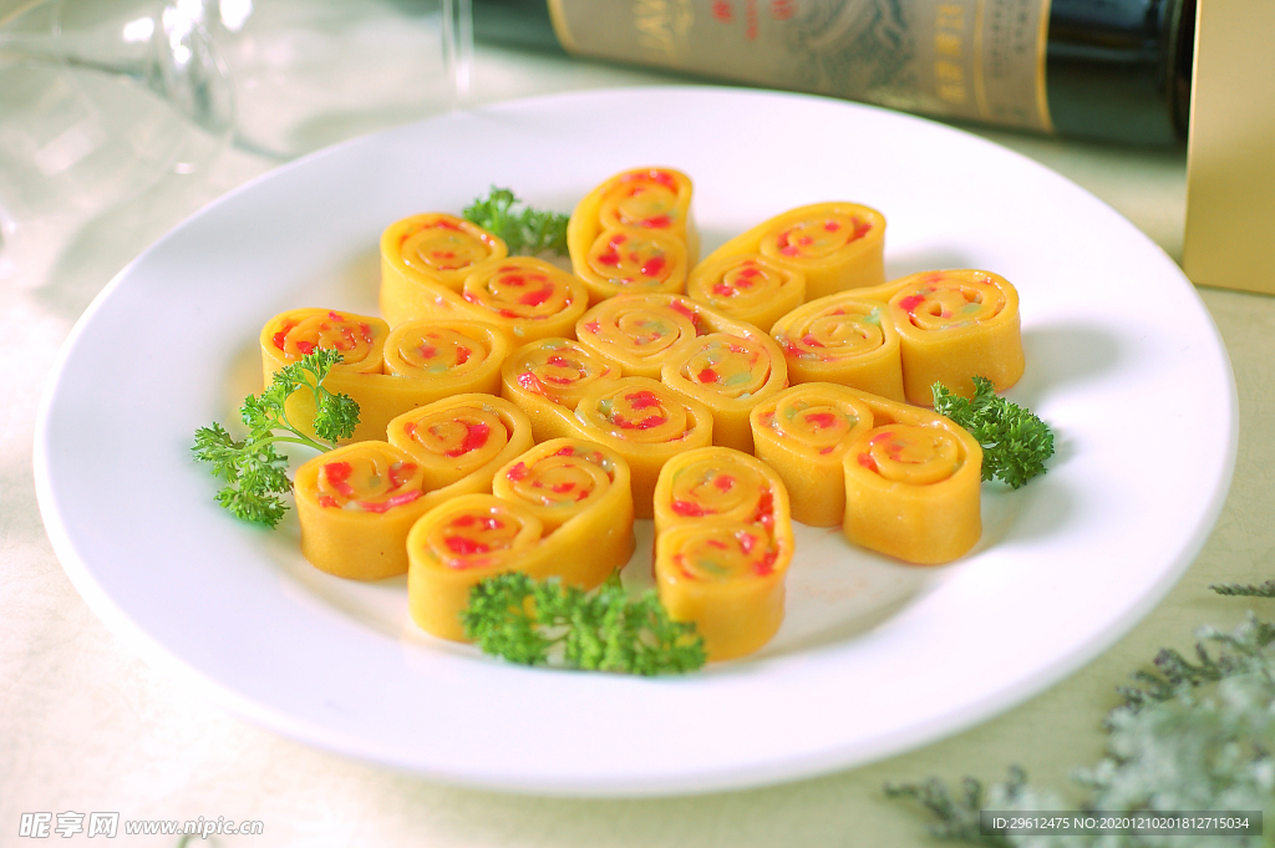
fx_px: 3185
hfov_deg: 22.6
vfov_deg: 15.2
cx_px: 638
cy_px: 424
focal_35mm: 90
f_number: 3.5
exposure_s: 1/1000
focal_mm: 60
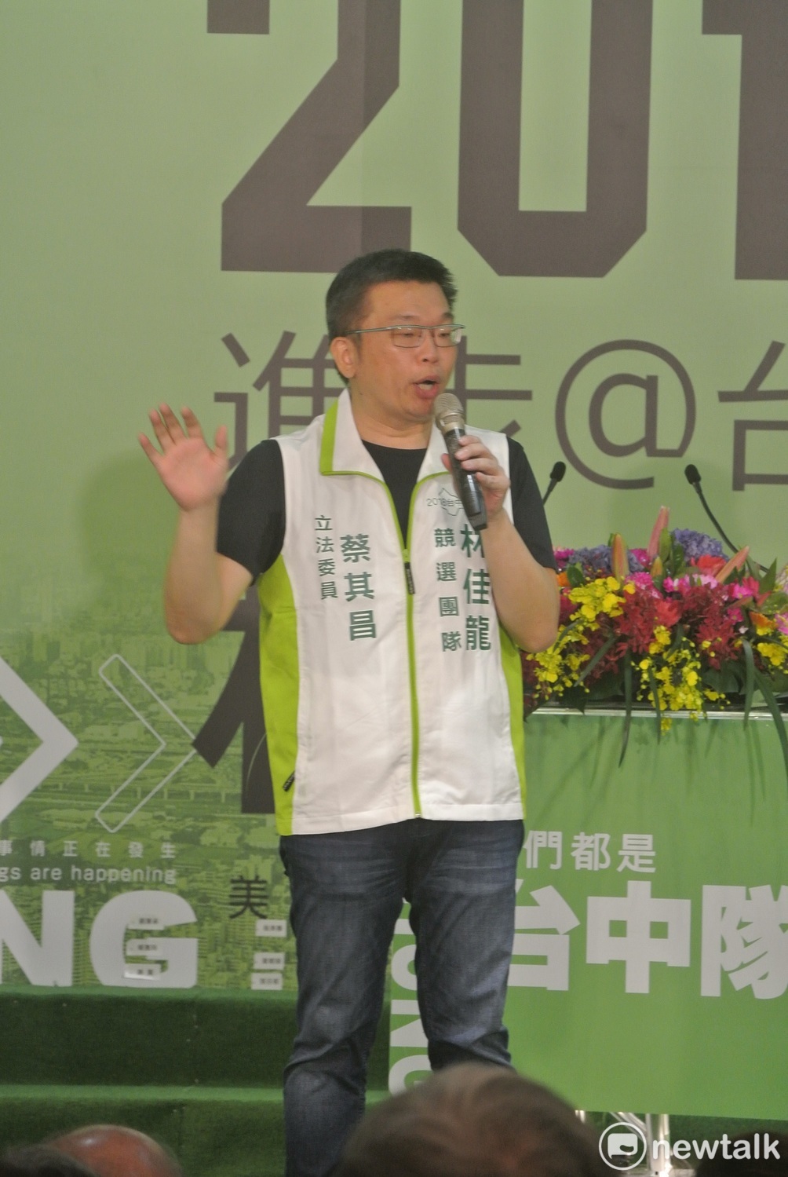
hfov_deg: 6.9
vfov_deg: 10.3
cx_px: 394
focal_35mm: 200
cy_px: 588
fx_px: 6545
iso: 560
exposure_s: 1/60
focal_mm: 74.3
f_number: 4.8
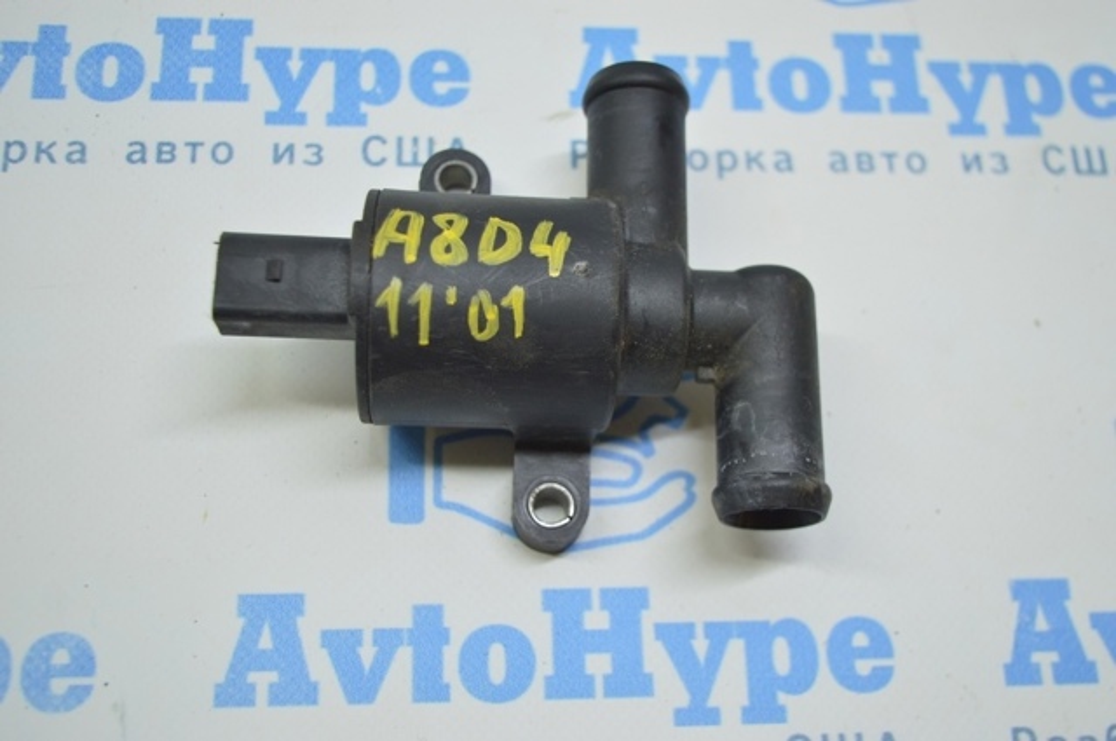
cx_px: 558
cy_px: 370
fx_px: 1347
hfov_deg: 45.0
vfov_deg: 30.8
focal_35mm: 44
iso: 400
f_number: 4.2
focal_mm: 29
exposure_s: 1/60
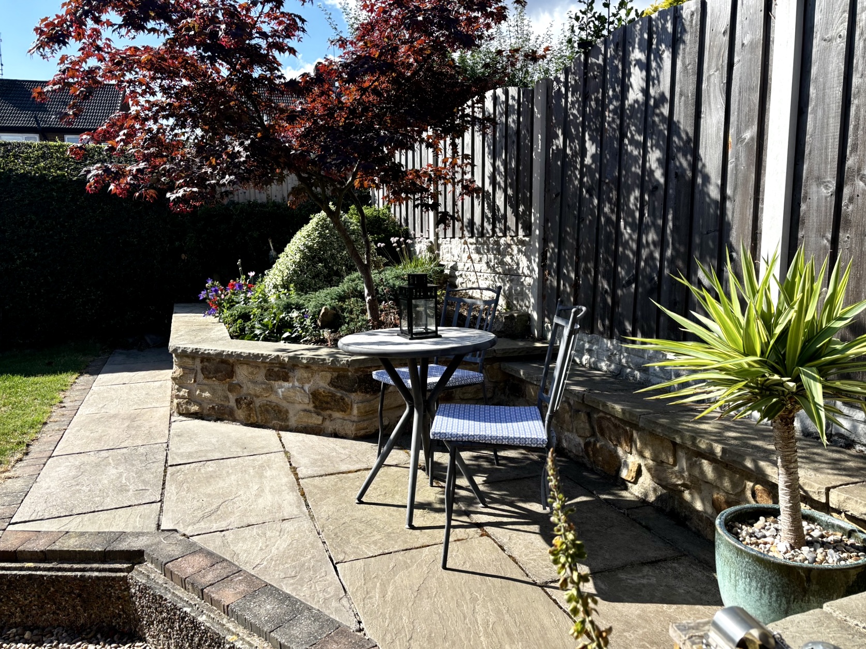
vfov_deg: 53.1
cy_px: 324
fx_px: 650
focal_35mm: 26
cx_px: 433
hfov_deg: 67.3
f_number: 1.6
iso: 50
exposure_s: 1/1783
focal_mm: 5.96
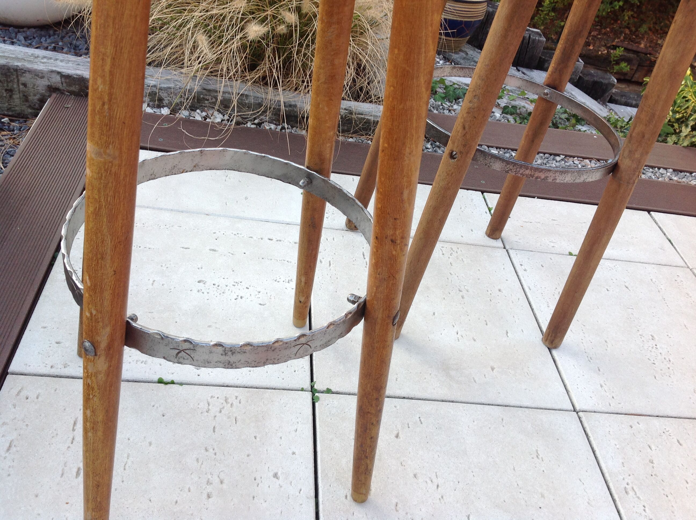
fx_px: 703
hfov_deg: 52.7
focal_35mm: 35
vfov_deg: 40.6
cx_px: 348
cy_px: 260
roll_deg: -13.2
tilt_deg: -38.3
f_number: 2.4
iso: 50
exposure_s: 1/122
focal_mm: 4.28
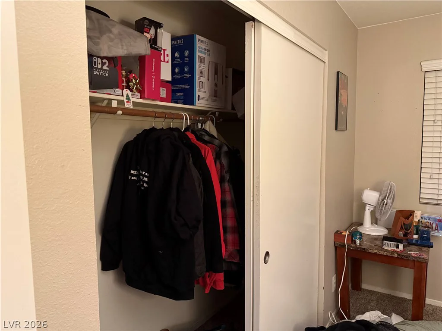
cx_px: 221
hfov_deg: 71.6
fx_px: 306
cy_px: 166
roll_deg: +0.6
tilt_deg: -5.0
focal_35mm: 24
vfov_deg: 56.8
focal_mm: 6.76
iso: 800
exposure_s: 1/40
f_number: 1.78
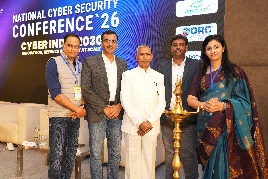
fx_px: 223
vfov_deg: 43.6
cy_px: 90
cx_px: 134
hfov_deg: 61.9
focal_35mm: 30
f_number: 4.5
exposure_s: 1/160
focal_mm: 30
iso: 1600
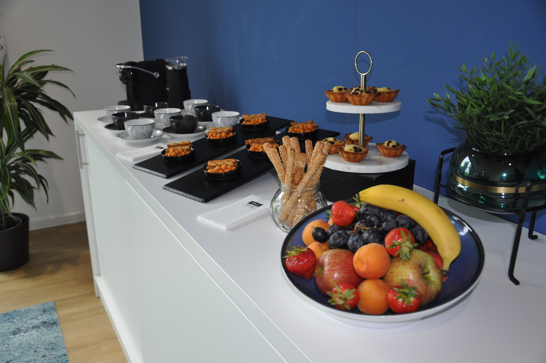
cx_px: 273
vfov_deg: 39.9
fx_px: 500
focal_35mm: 33
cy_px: 182
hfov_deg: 57.3
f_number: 3.8
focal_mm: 22
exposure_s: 1/125
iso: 500
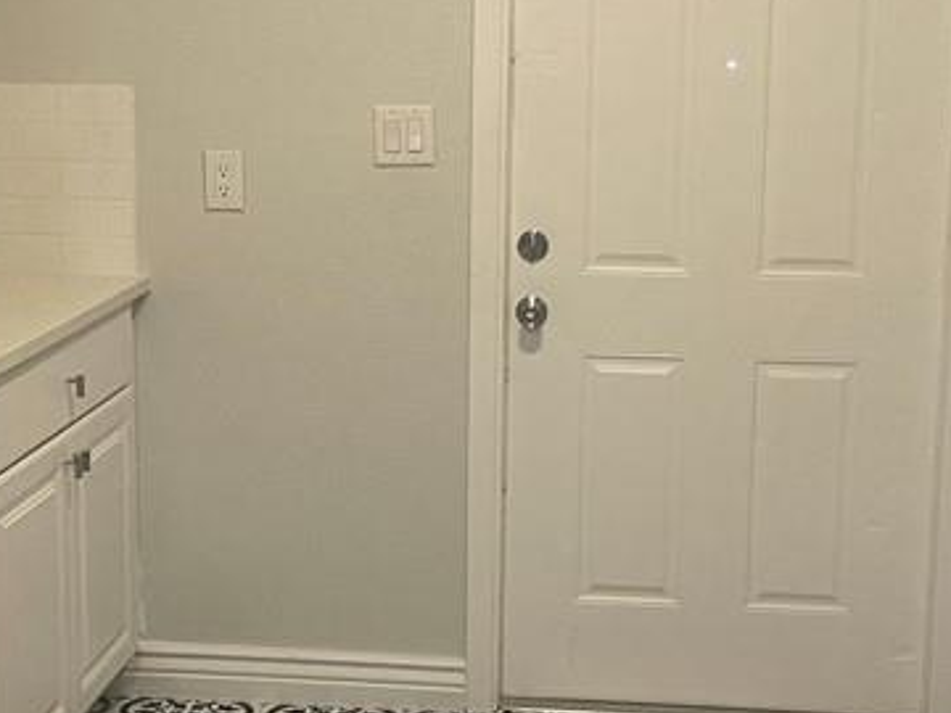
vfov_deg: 19.9
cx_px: 473
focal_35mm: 74
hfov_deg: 26.3
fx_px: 2033
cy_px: 362
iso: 160
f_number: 1.6
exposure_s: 1/60
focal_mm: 5.1
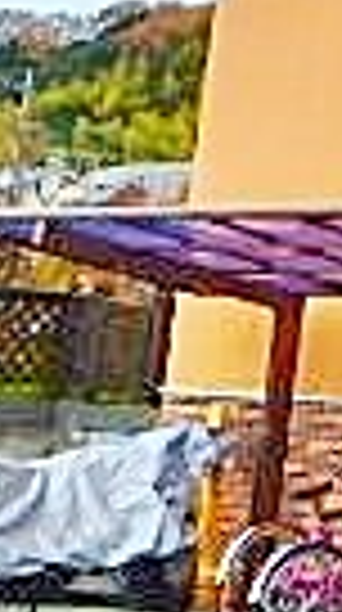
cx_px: 1044
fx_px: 1750
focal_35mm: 108
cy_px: 9
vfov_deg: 19.3
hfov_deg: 9.0
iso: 125
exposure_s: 1/320
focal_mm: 3.7
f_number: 3.5
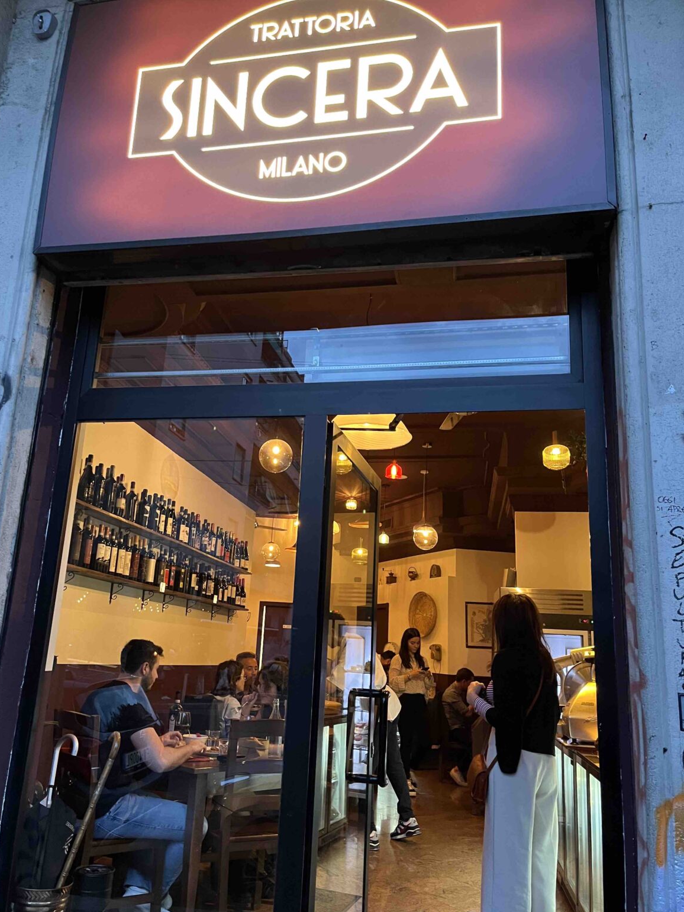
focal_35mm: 27
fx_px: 711
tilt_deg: +13.1
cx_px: 330
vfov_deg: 65.3
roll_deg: -3.2
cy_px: 473
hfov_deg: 51.3
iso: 500
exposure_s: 1/33
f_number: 1.6
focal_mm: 5.1
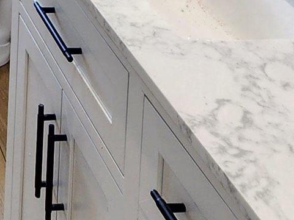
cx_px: -171
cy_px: -338
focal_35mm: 83
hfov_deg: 19.8
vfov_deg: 12.8
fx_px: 705
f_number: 2.2
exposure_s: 1/60
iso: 100
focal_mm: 2.2
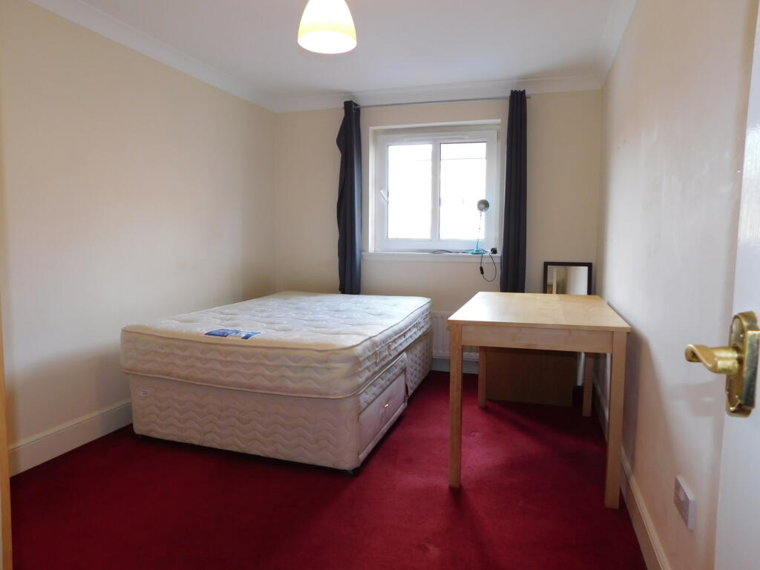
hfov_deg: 73.9
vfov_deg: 58.9
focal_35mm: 23
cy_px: 285
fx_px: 505
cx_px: 380
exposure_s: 1/30
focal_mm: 4
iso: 160
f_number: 3
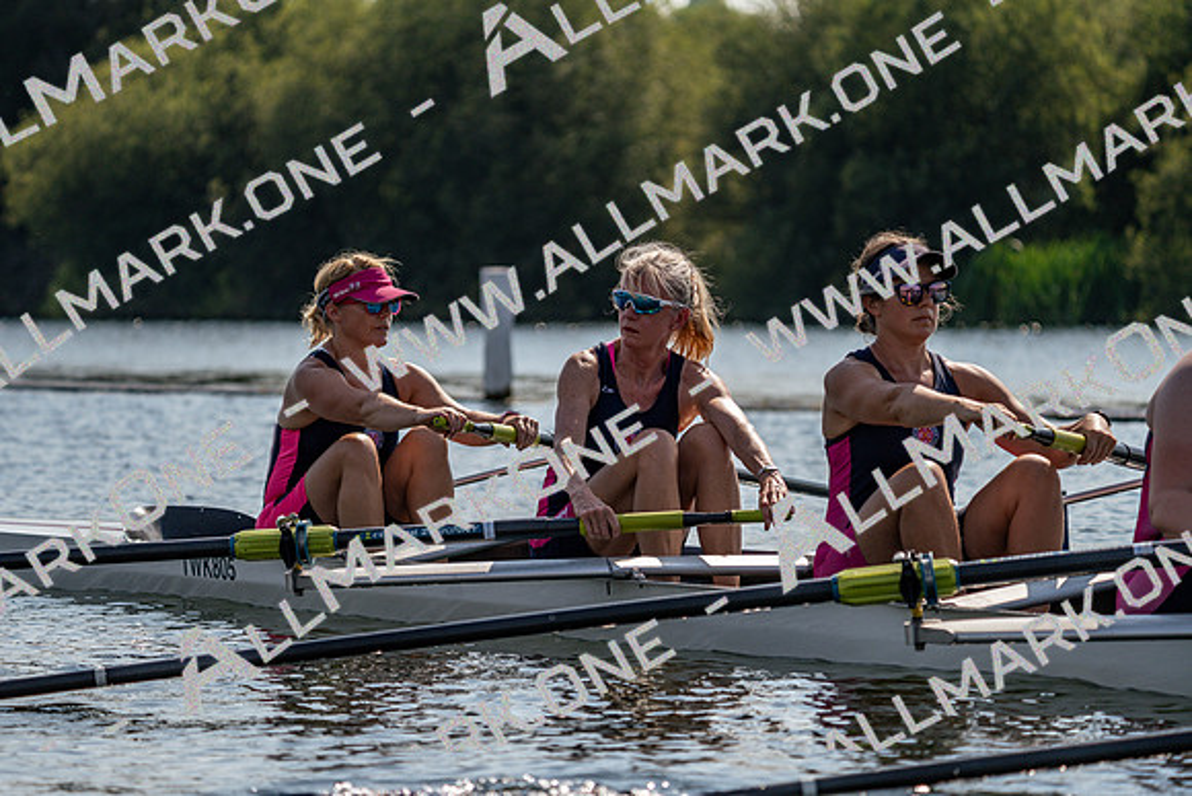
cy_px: 398
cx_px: 596
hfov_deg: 10.3
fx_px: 6623
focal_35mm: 200
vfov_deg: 6.9
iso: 125
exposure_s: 1/1600
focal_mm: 200
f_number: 5.6
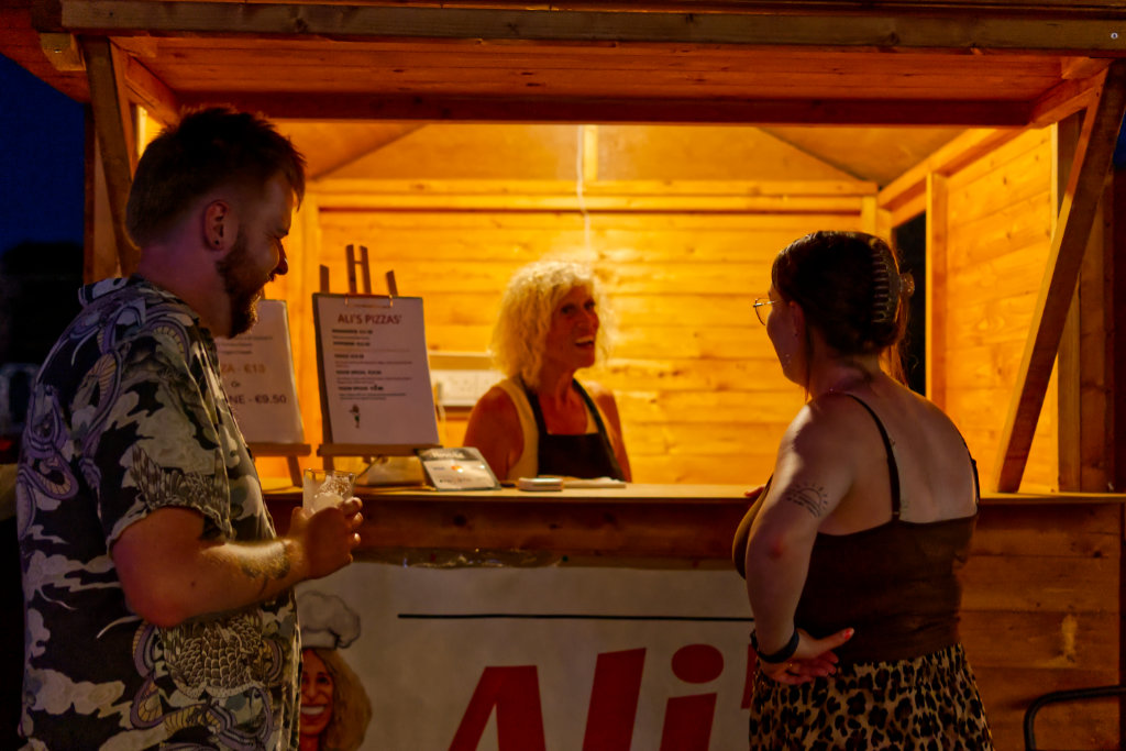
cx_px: 563
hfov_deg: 43.6
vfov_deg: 29.9
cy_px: 376
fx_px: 1408
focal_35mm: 45
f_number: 2
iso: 3200
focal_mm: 30
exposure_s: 1/160
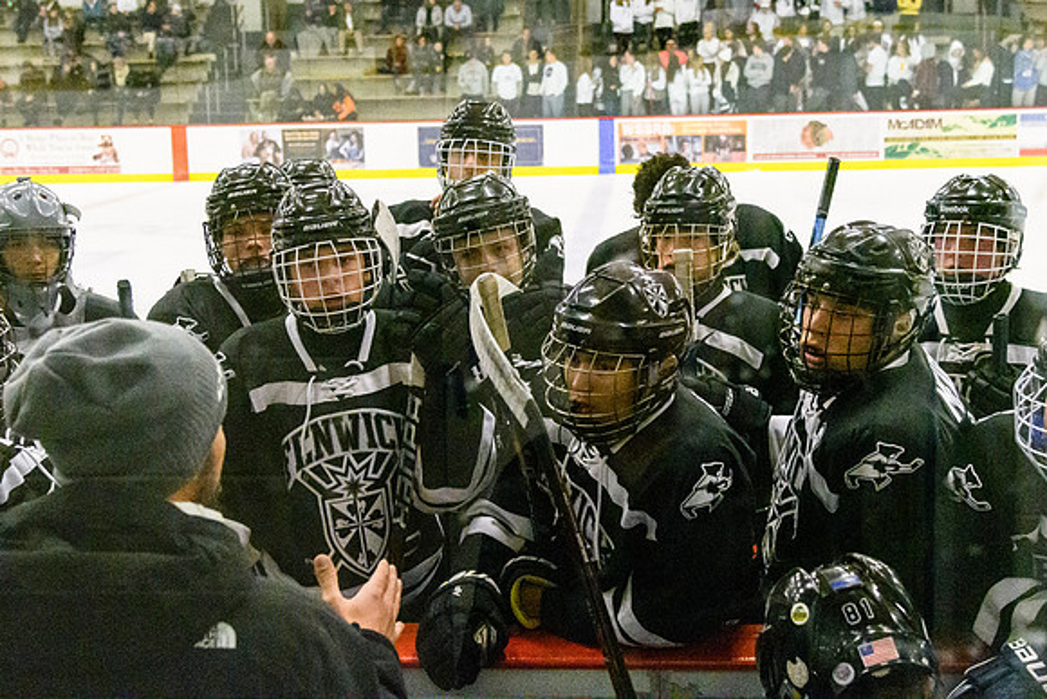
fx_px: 1578
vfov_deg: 24.9
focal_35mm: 54
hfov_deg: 36.7
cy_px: 304
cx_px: 524
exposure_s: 1/2500
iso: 12800
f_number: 4
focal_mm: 32
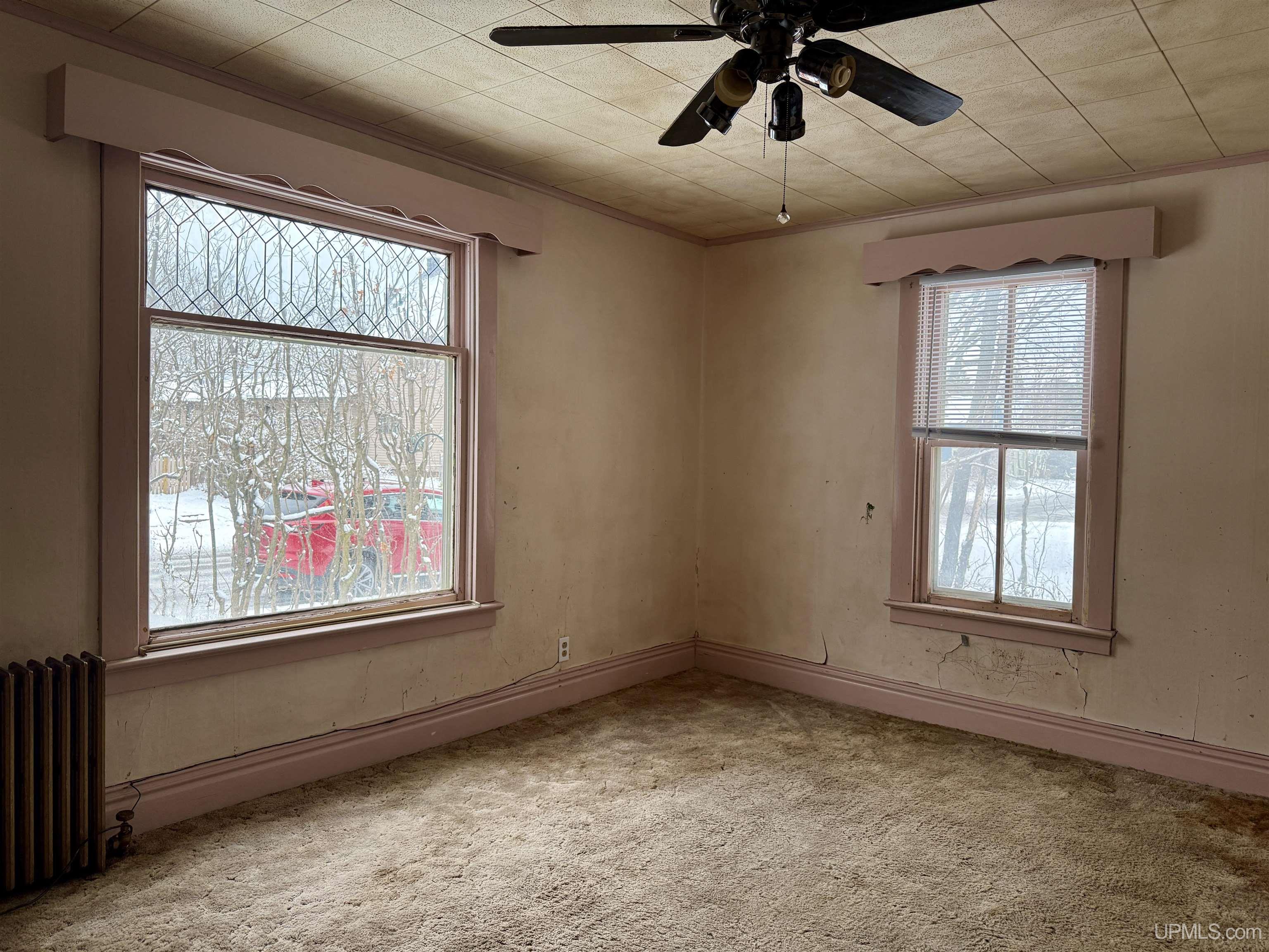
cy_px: 476
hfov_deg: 71.6
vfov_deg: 56.8
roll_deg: -2.0
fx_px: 880
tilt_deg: -0.9
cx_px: 634
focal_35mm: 24
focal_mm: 6.76
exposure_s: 1/228
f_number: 1.78
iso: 100
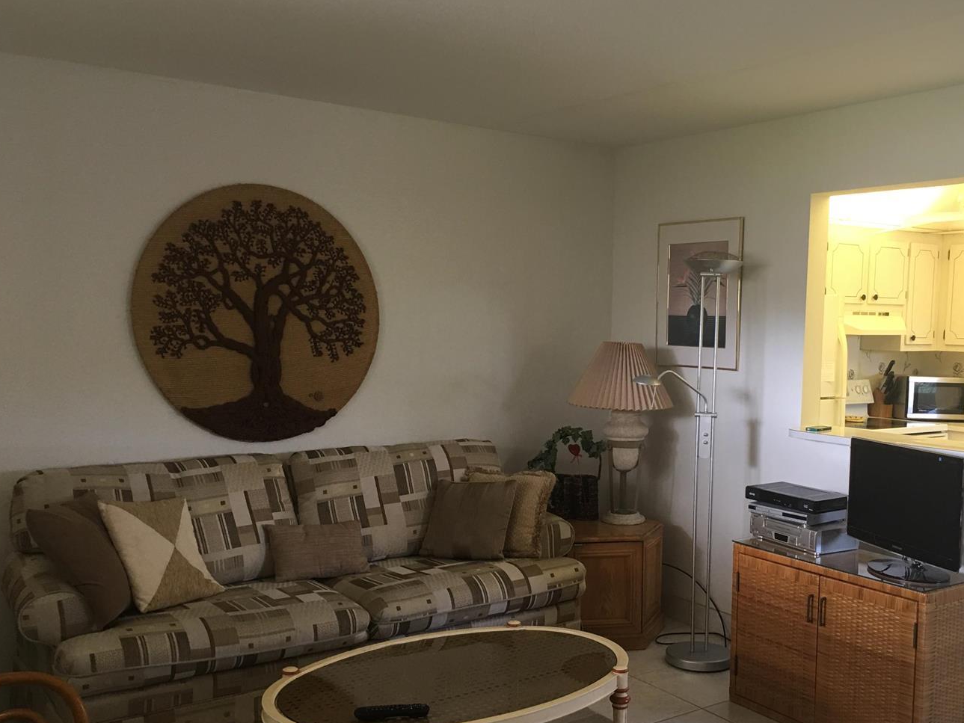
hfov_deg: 51.0
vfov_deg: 39.6
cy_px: 411
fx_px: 1003
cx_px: 576
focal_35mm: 36
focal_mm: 4.15
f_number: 2.2
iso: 40
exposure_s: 1/15
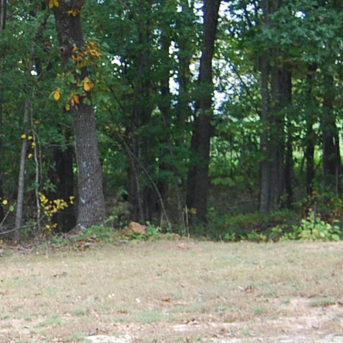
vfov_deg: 12.4
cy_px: 133
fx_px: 1581
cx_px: -178
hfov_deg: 11.8
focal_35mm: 141
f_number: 4.2
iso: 200
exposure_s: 1/60
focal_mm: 30
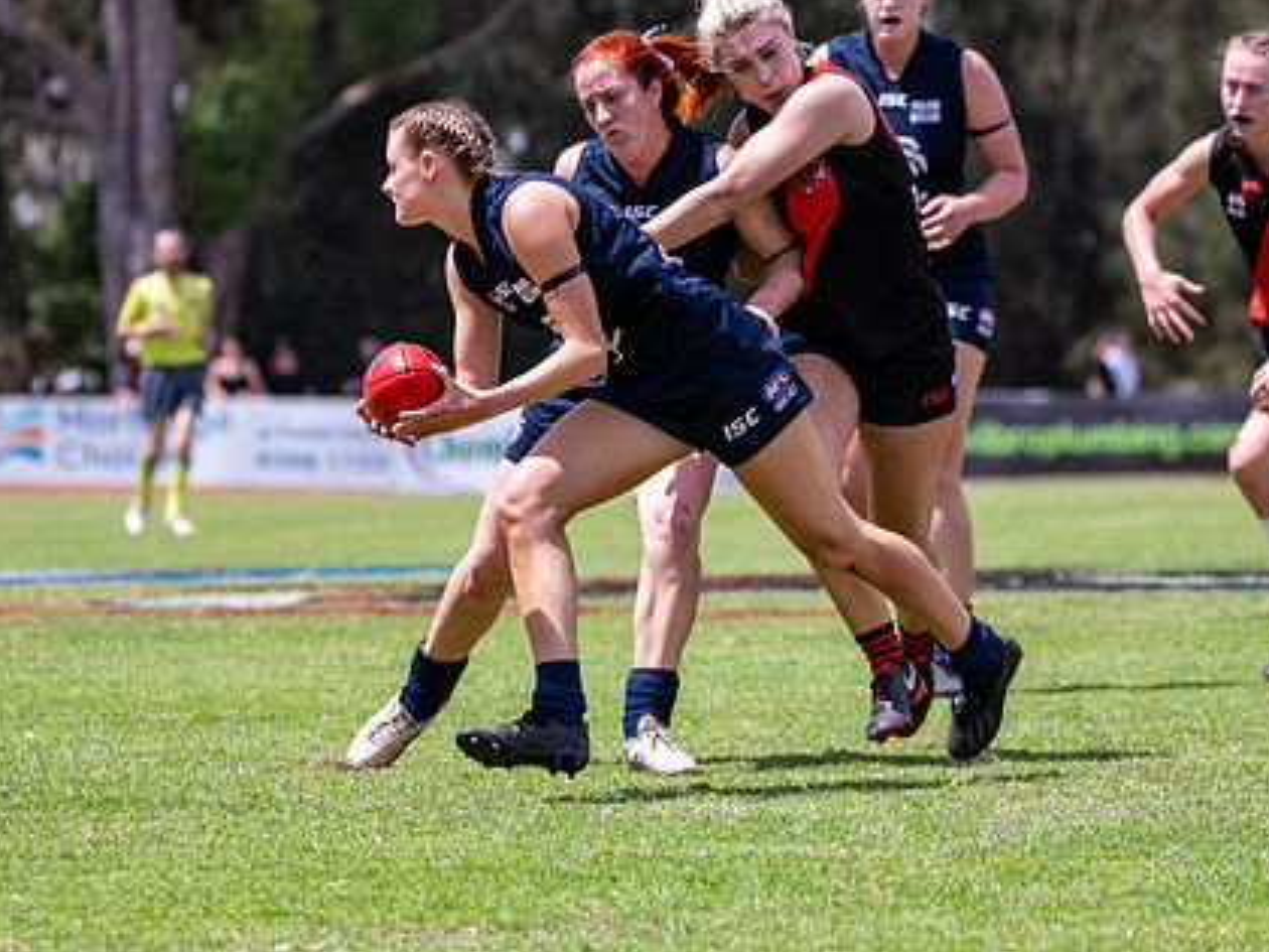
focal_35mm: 354
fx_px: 12977
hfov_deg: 5.6
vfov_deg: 4.2
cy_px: 398
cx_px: 586
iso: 800
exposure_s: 1/2500
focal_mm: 240
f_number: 6.3
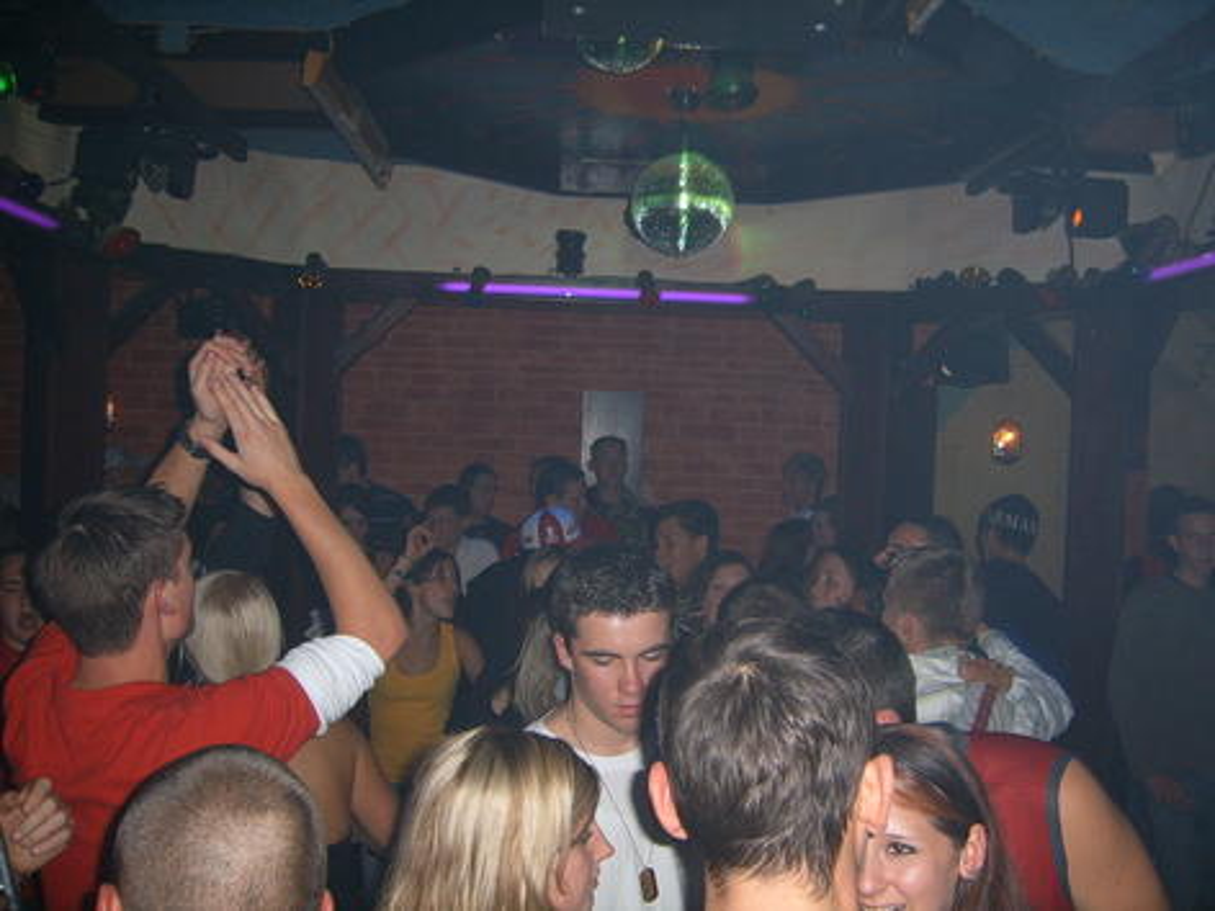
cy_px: 456
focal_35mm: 35
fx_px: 1228
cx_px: 608
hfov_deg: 52.6
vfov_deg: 40.7
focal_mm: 5.8
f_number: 2.8
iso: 100
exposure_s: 1/30
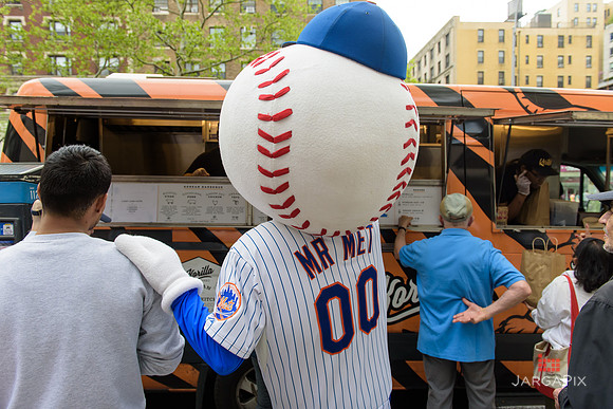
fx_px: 409
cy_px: 204
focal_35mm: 24
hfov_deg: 73.7
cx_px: 306
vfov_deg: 53.2
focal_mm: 24
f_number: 4
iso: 200
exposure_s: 1/250
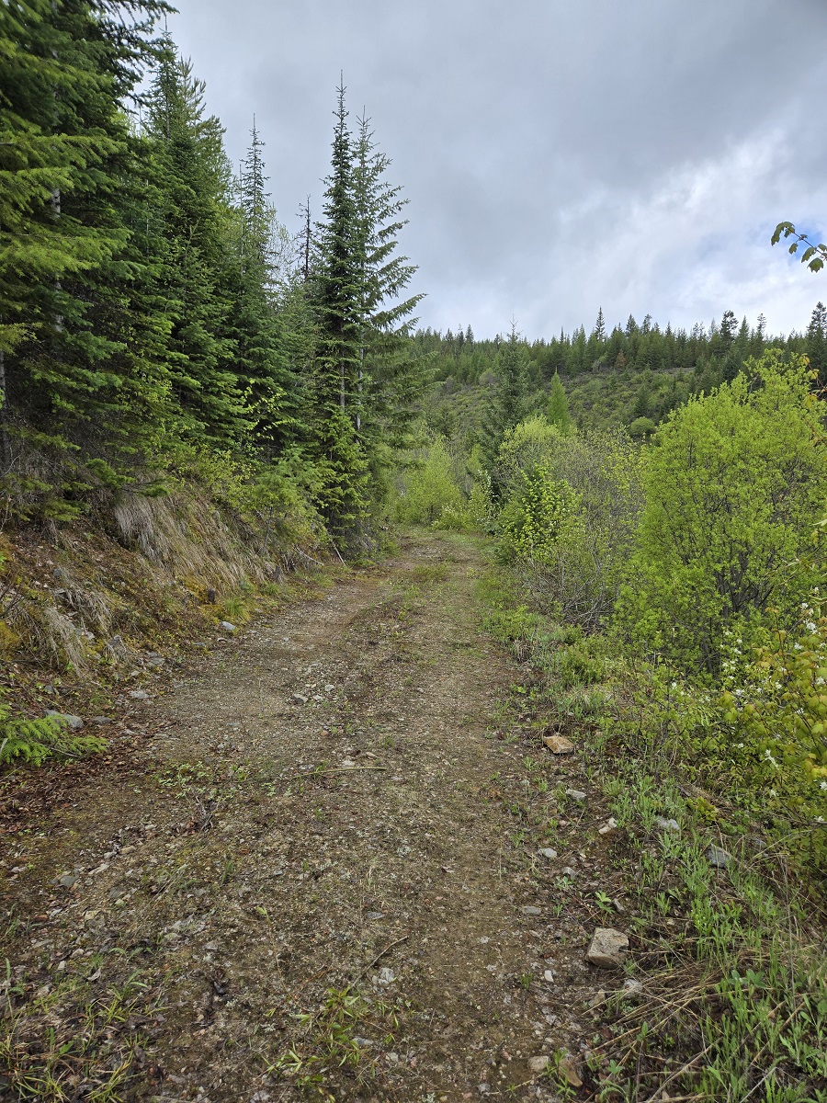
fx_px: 733
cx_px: 414
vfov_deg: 73.9
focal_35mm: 23
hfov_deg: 58.9
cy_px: 552
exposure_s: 1/801
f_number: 1.8
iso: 25
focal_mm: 5.4
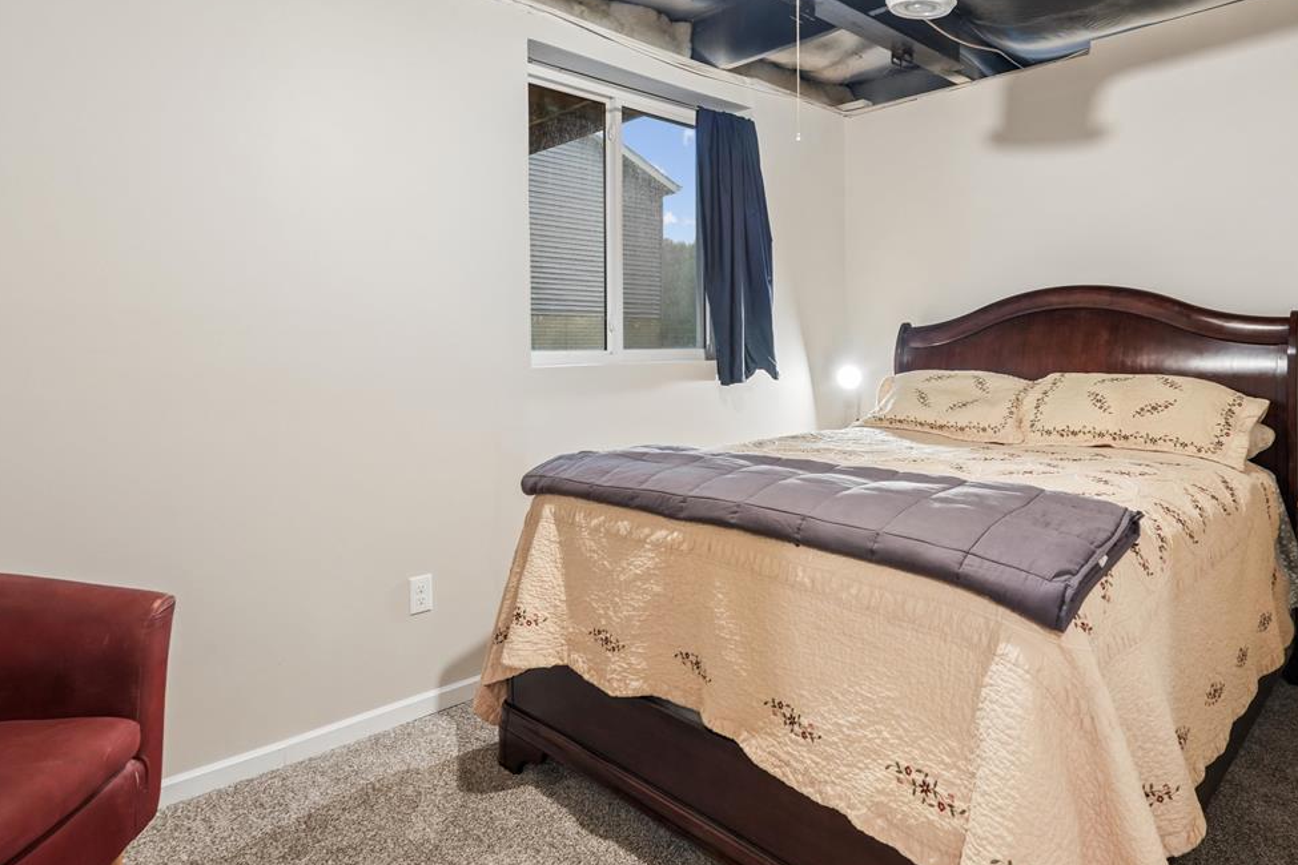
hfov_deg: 80.8
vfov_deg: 58.9
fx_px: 757
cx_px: 736
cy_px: 339
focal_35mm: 21
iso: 640
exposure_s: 1/2.5
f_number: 10
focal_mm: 16
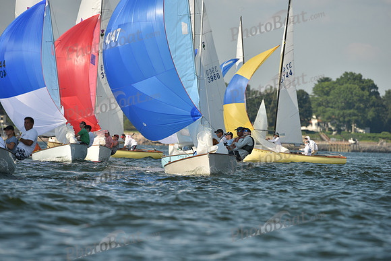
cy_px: 130
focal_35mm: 400
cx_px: 196
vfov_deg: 3.4
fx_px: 4345
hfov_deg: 5.2
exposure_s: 1/1250
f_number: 6.3
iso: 250
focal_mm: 400
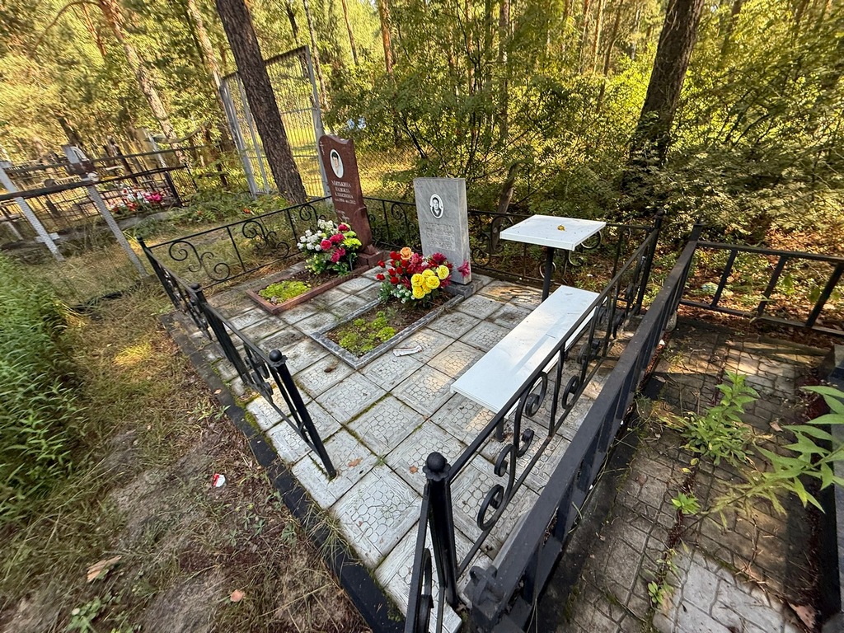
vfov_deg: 85.7
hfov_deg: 102.1
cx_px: 422
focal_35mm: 14
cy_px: 316
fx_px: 341
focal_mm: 2.22
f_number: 2.2
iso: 40
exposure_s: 1/103
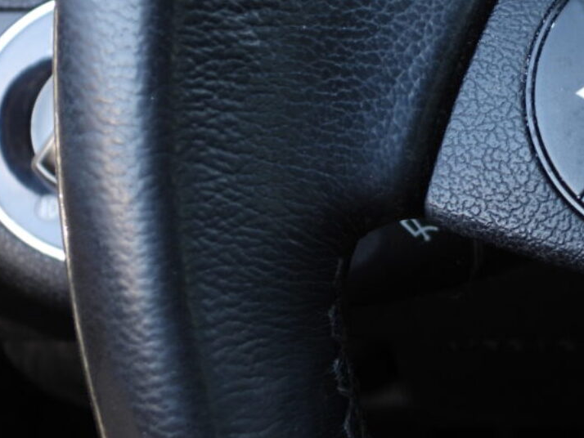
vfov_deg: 16.0
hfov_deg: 20.4
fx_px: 1553
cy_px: 118
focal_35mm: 92
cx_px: 631
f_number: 3.2
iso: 100
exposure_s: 1/60
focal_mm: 7.4
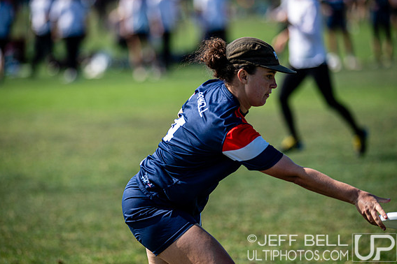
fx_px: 2481
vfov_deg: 6.1
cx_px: 201
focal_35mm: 225
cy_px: 134
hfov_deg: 9.1
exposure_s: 1/2500
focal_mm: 220
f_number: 3.2
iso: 200
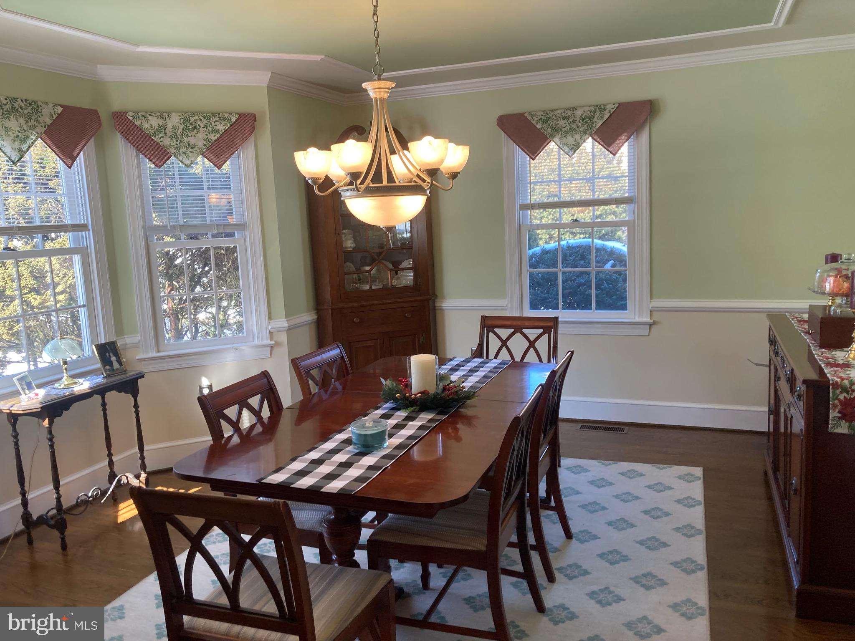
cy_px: 320
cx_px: 428
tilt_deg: -8.9
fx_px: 692
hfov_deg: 63.4
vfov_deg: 49.7
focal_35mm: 28
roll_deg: +2.4
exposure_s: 1/120
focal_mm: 3.99
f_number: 1.8
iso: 80
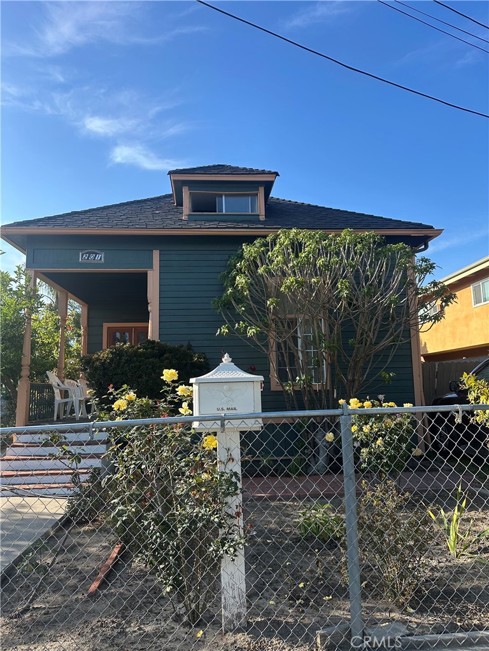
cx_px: 244
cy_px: 326
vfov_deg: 71.6
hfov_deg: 56.8
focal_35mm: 24
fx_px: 452
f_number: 1.78
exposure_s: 1/2028
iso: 80
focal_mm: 6.86
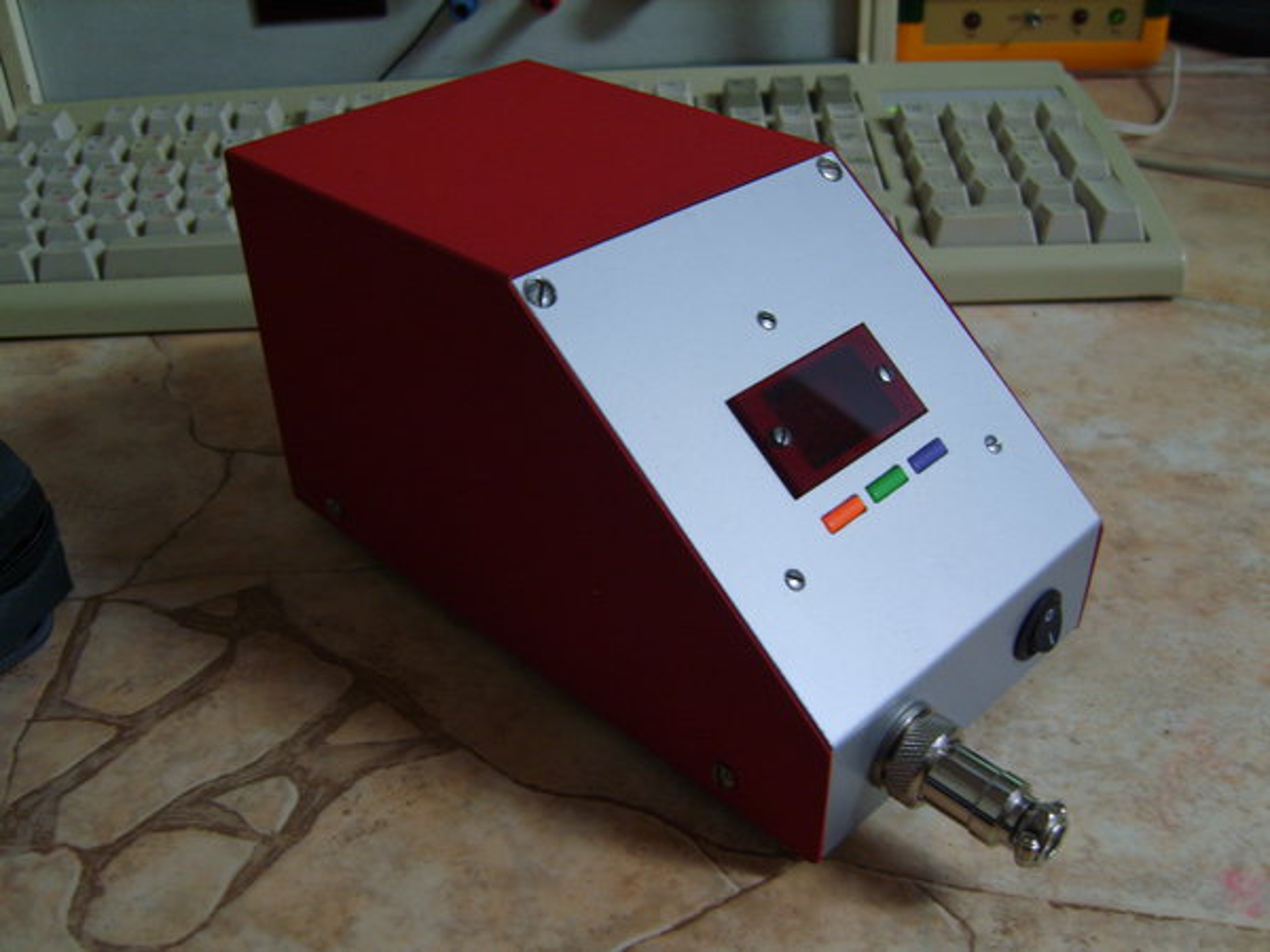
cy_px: 476
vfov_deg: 40.7
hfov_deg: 52.6
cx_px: 635
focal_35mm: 35
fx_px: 1284
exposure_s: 1/20
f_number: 2.8
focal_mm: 7.4
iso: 123
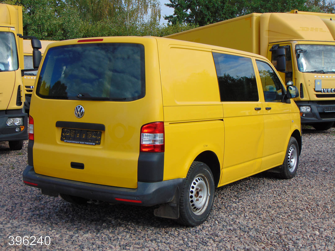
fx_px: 484
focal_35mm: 50
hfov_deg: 38.2
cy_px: 126
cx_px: 168
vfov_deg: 29.1
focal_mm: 9
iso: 80
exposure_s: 1/640
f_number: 3.5
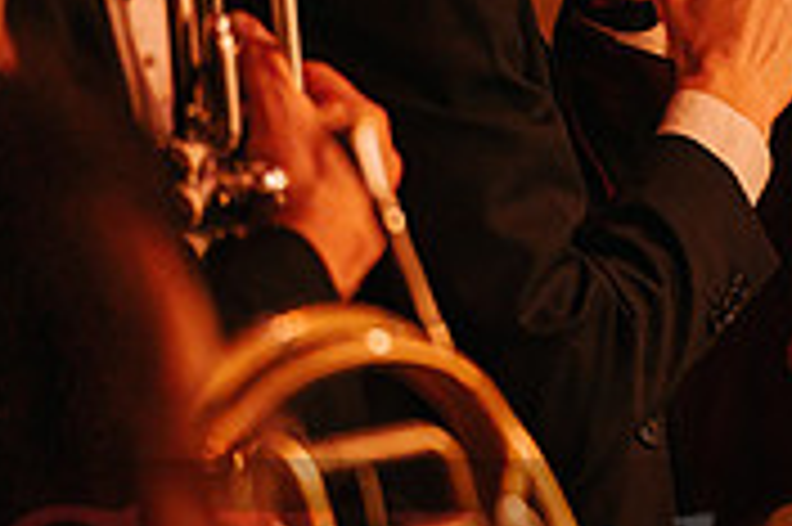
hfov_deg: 5.6
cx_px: 1278
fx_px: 7978
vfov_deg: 3.8
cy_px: -7
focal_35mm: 363
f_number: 2.8
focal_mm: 110
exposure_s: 1/100
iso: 1000
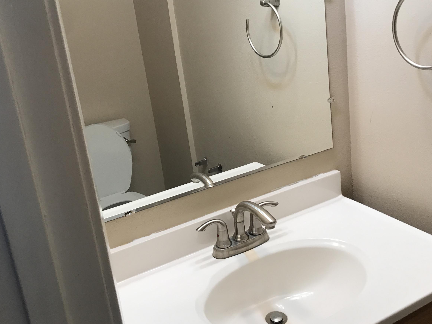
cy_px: 136
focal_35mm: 36
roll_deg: +5.6
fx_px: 449
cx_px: 213
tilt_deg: -18.1
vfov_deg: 39.6
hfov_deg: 51.4
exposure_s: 1/30
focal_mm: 3.99
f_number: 1.8
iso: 25
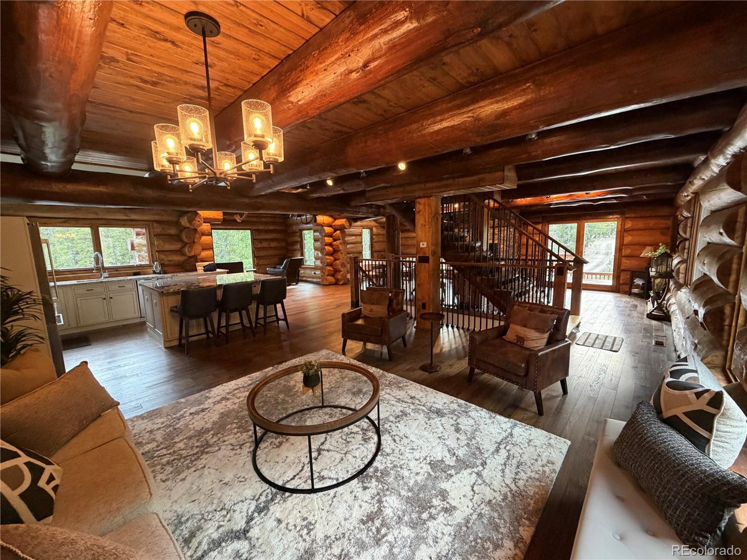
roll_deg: +1.8
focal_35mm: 14
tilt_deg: -7.7
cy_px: 280
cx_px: 374
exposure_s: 1/60
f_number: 2.2
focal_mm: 2.22
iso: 400
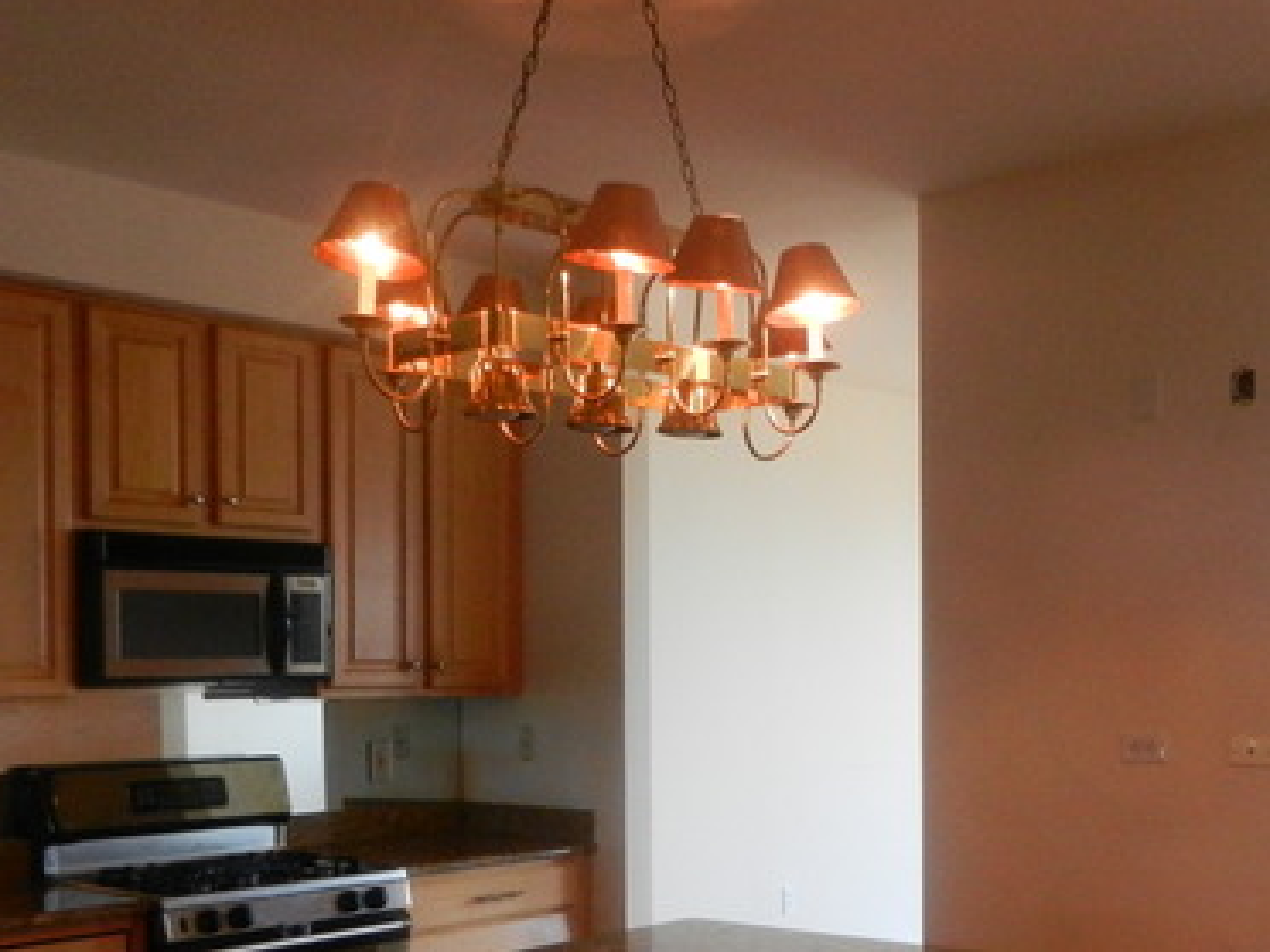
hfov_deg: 43.8
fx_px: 1578
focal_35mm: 43
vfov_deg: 33.1
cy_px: 679
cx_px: 710
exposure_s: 1/125
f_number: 3.5
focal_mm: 4.5
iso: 640
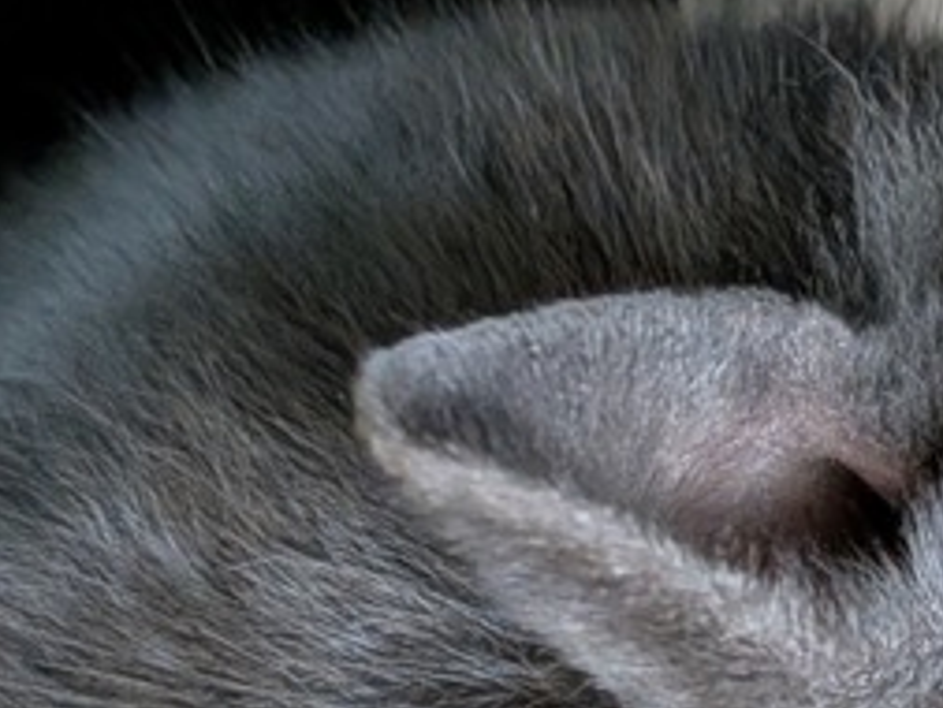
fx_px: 2644
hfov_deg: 19.8
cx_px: 887
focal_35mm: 97
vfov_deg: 14.9
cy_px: 797
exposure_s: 1/93.9
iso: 1119
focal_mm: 4.53
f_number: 1.7
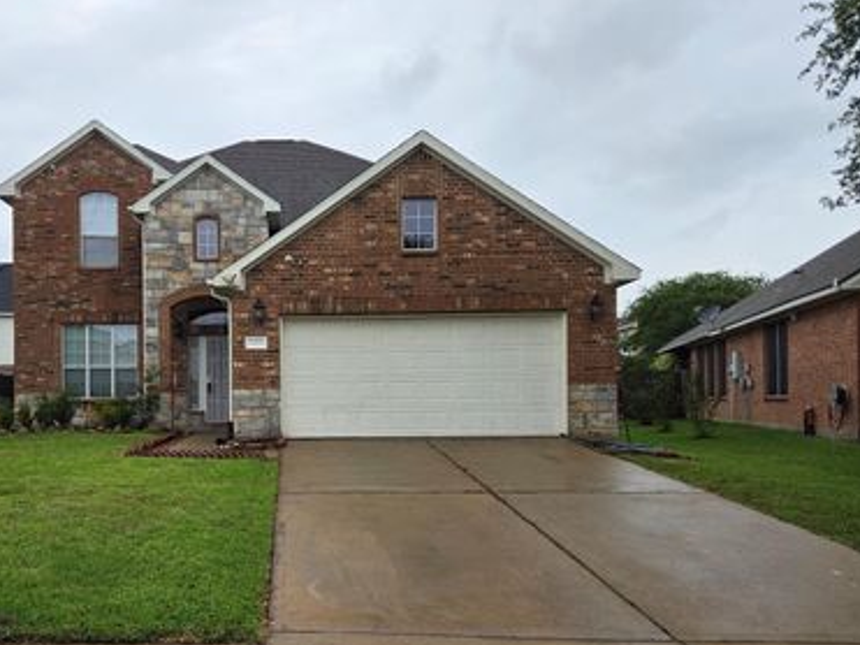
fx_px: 770
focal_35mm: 31
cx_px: 301
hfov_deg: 57.3
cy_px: 410
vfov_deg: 45.0
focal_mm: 5.4
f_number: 1.8
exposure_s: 1/4460
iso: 80
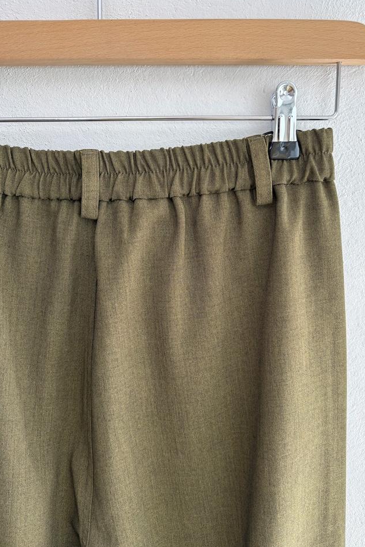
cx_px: 202
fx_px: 426
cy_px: 279
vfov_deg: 65.5
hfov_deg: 46.3
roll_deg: -1.6
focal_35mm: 28
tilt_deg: -9.0
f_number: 1.6
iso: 32
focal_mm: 5.96
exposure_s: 1/100
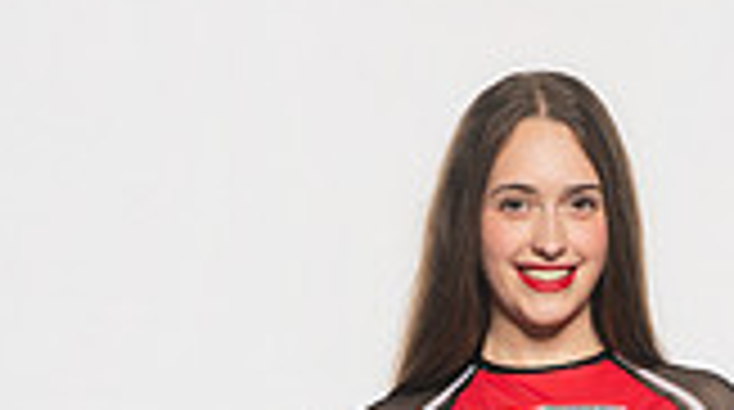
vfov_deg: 7.8
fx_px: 2817
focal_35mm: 145
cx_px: 545
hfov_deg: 14.8
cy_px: 951
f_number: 6.3
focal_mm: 50
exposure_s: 1/200
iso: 500
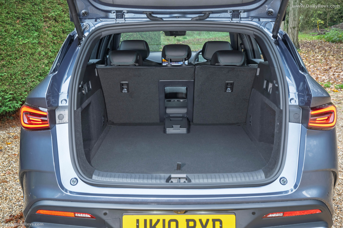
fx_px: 400
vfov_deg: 31.9
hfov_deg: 46.4
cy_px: 114
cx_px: 172
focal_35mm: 42
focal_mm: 42
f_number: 8
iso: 400
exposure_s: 1/3
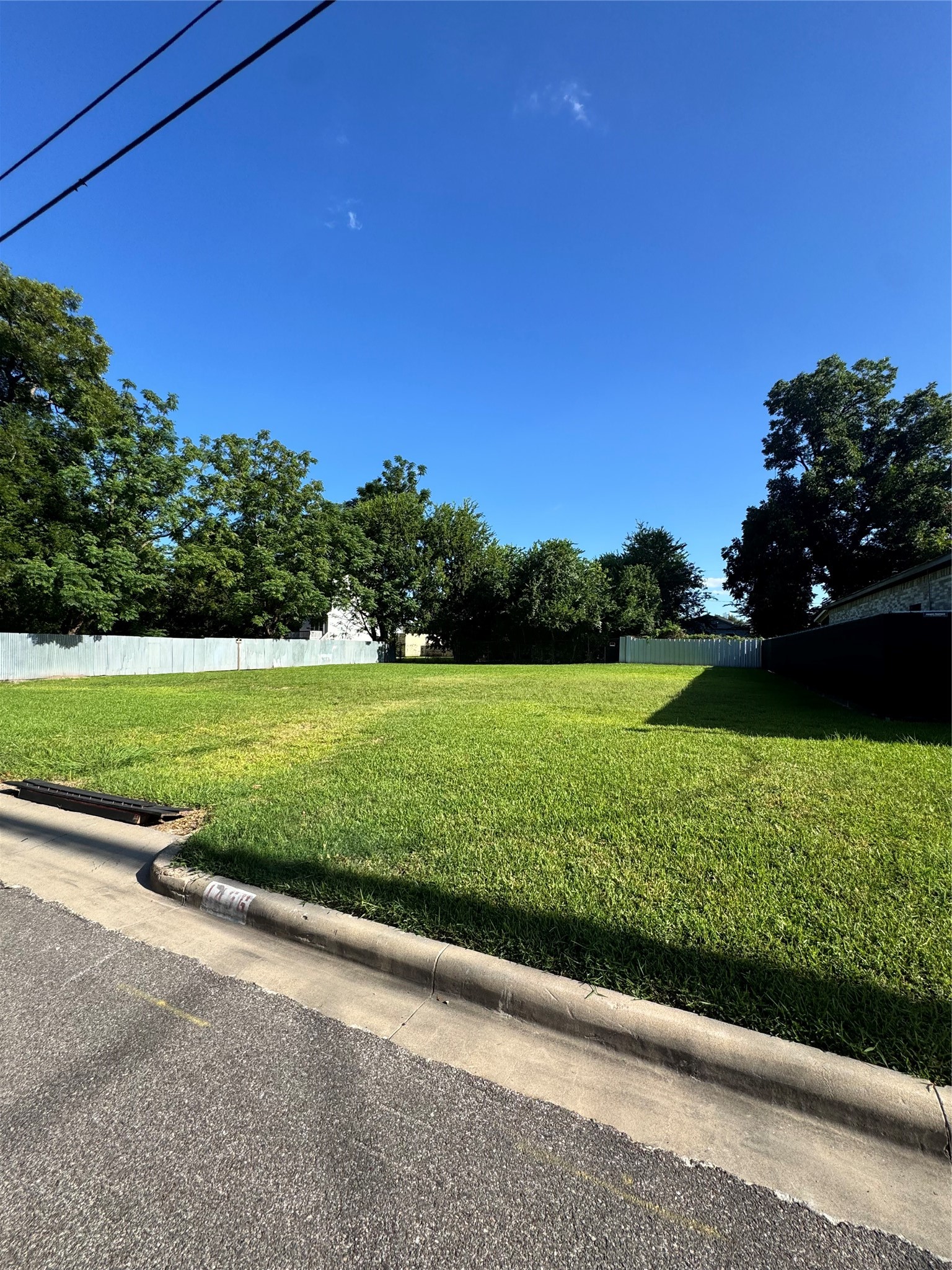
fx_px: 513
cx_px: 476
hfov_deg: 85.7
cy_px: 635
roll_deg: +1.3
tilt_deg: +3.0
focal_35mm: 14
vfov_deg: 102.1
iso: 50
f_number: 2.2
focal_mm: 2.22
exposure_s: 1/1110
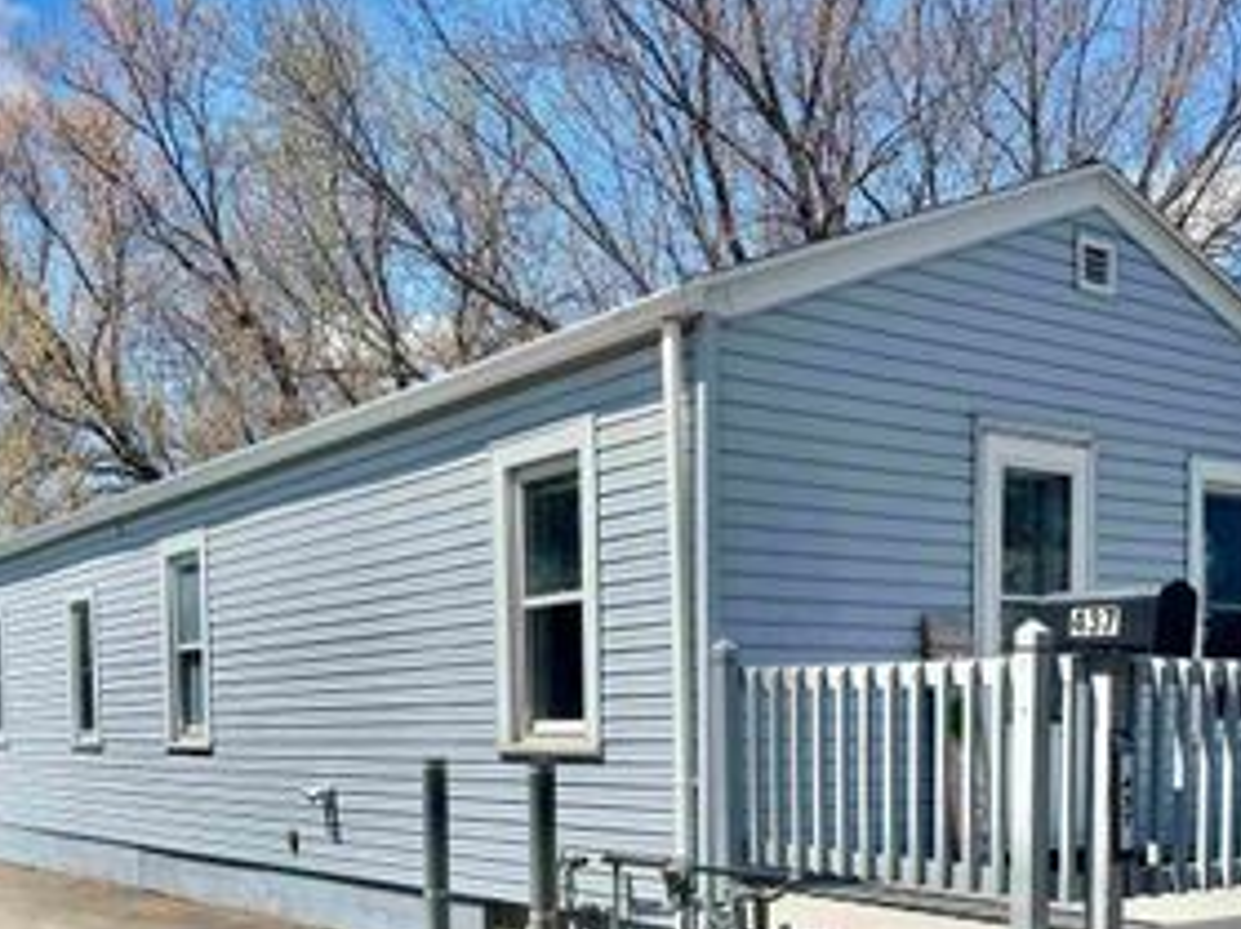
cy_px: 789
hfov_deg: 43.8
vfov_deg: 32.3
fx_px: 1541
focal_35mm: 43
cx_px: 681
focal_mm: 6.76
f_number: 1.78
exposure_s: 1/5814
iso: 80
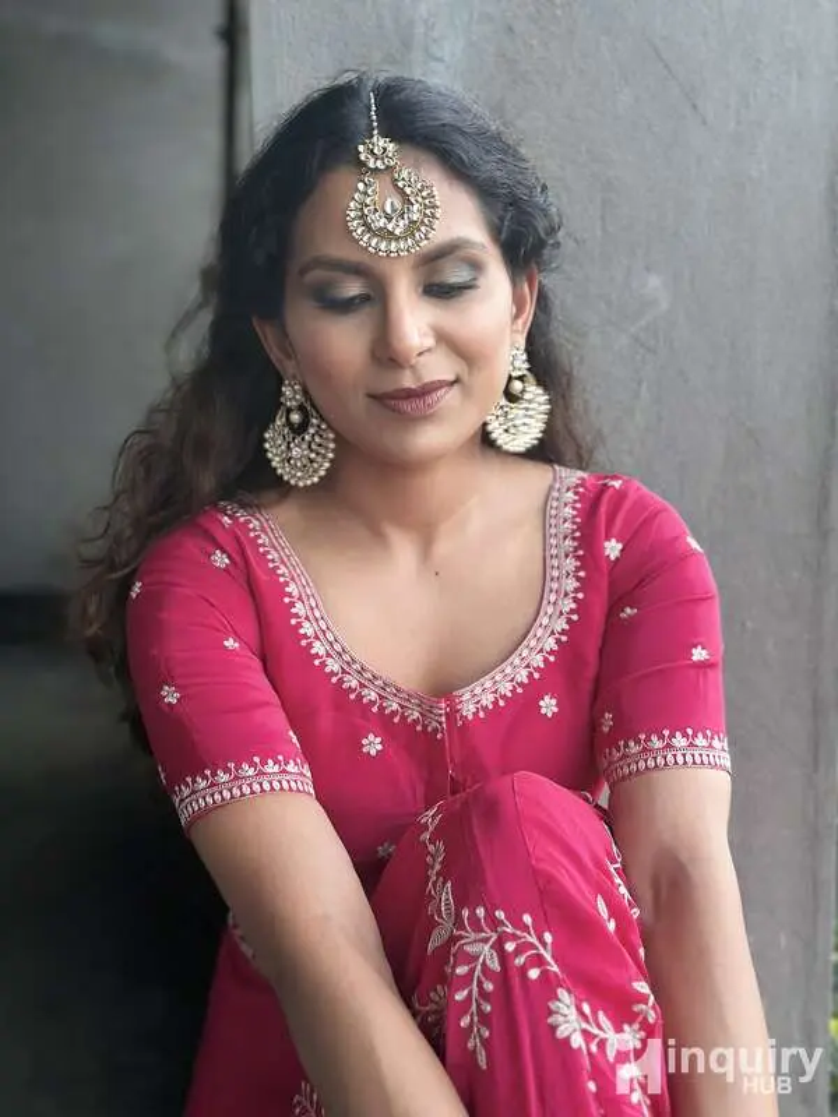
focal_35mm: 48
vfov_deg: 39.7
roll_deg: +0.2
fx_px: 1549
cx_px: 419
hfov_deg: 30.3
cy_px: 558
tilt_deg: -9.1
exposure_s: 1/25
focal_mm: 6.86
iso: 640
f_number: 1.78
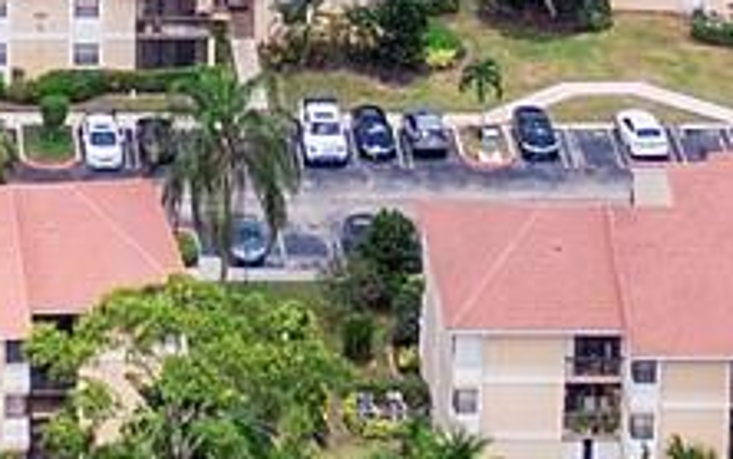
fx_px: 5656
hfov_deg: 7.4
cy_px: -864
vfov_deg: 4.5
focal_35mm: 283
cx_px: -152
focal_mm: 6.35
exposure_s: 1/800
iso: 100
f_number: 3.4
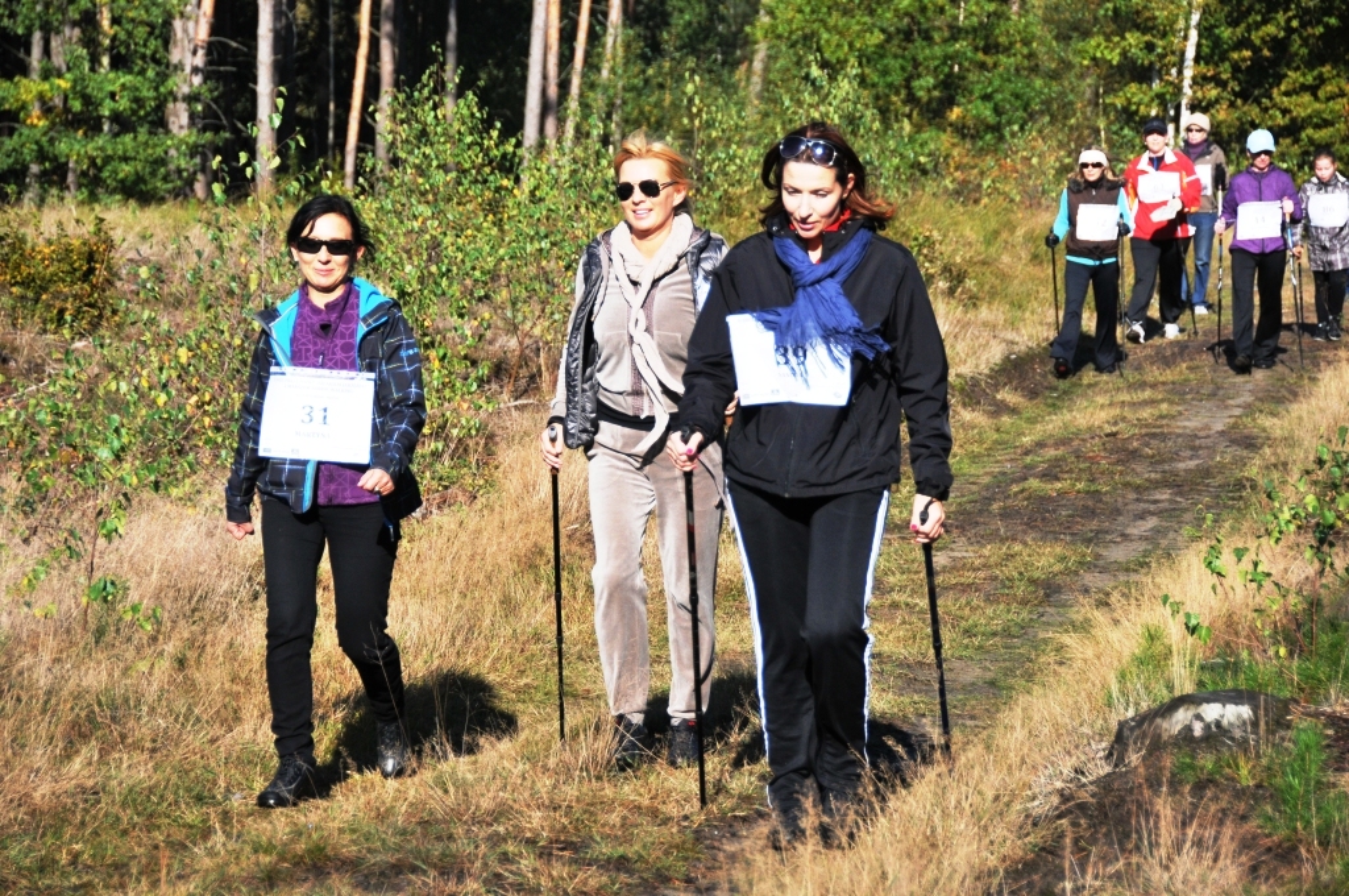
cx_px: 674
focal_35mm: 135
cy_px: 448
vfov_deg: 10.1
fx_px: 5052
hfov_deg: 15.2
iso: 360
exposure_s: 1/2000
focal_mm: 90
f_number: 5.6
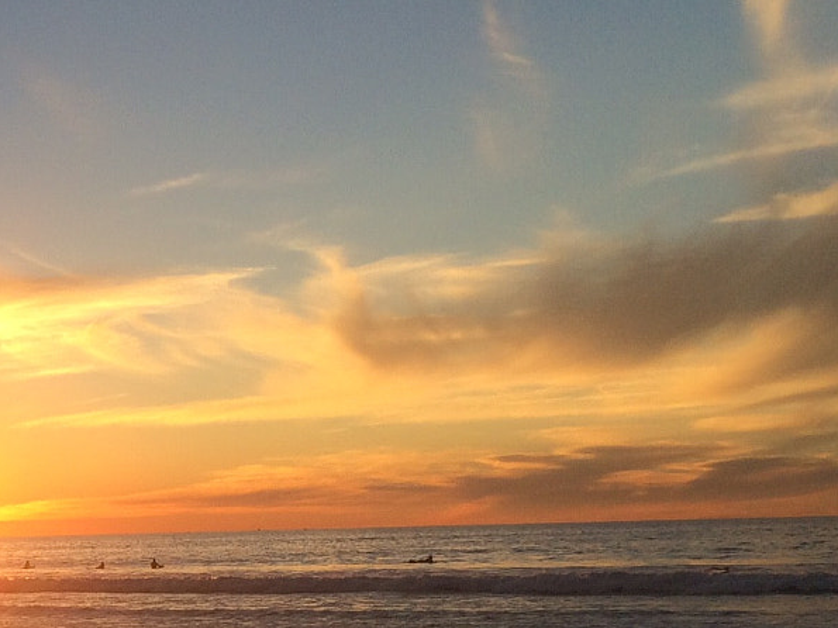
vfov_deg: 18.6
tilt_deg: -1.1
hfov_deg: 22.9
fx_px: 1888
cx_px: -185
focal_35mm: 78
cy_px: 552
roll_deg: +2.7
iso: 32
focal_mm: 4.15
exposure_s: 1/1208
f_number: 2.2
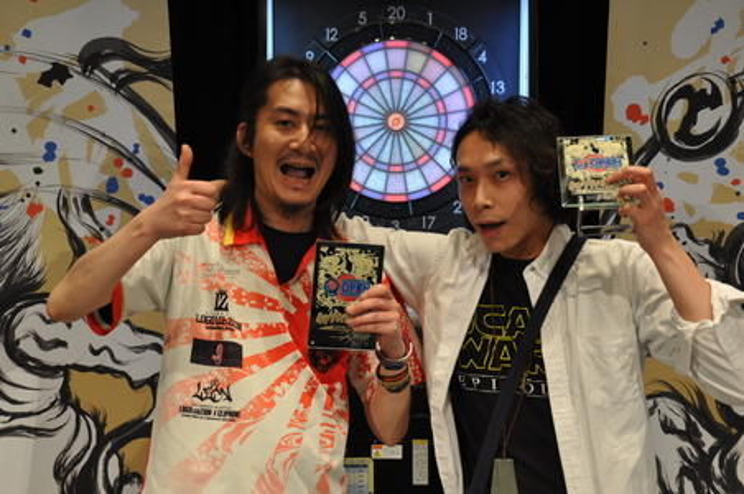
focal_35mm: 63
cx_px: 372
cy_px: 247
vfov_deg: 21.5
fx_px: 1300
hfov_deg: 31.9
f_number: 5.6
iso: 400
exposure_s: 1/30
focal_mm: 42
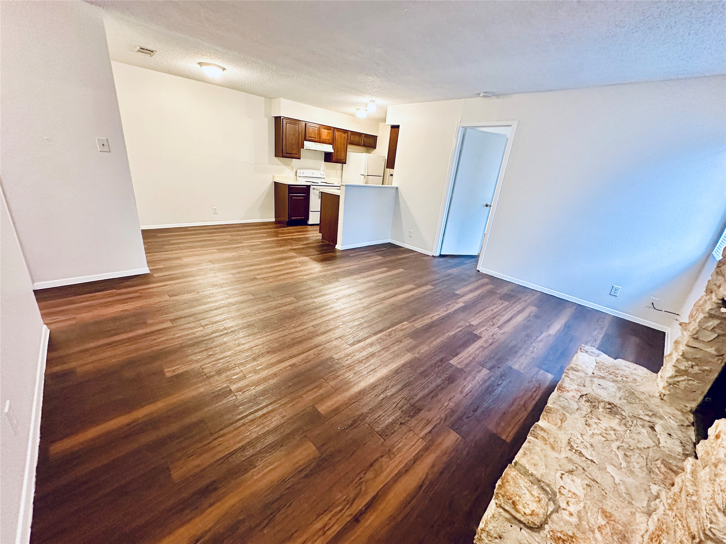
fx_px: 294
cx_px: 363
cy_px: 272
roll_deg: -5.8
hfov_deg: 102.1
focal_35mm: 14
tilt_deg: -21.0
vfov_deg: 85.7
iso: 640
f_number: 2.2
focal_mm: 2.22
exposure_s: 1/60
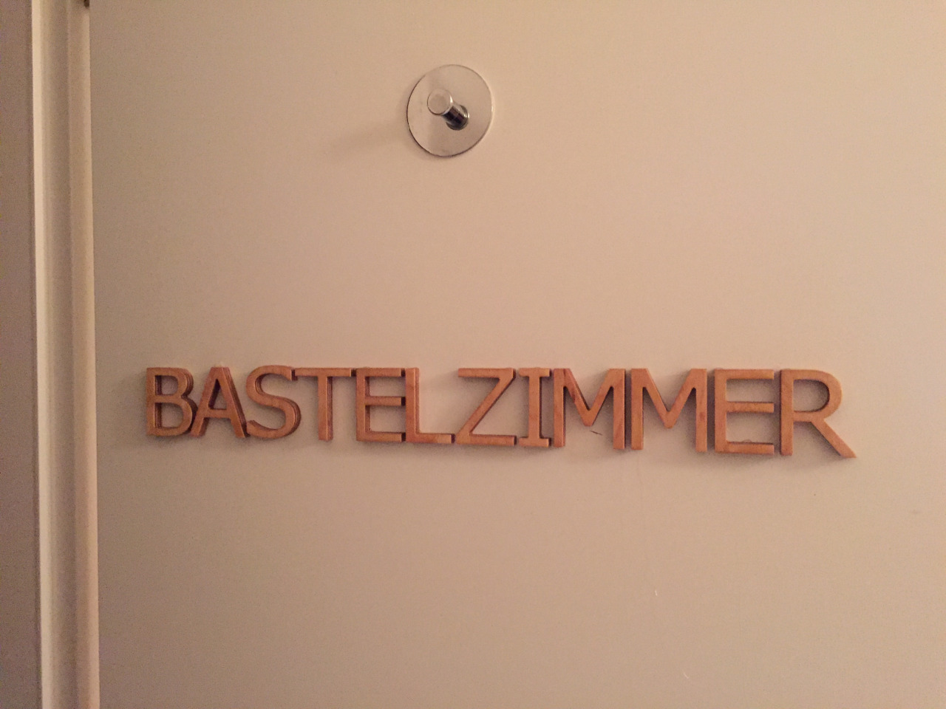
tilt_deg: -0.4
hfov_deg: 61.7
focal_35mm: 29
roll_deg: +0.2
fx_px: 793
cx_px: 473
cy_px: 354
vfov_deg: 48.2
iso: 400
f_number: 2.2
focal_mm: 4.15
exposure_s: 1/17
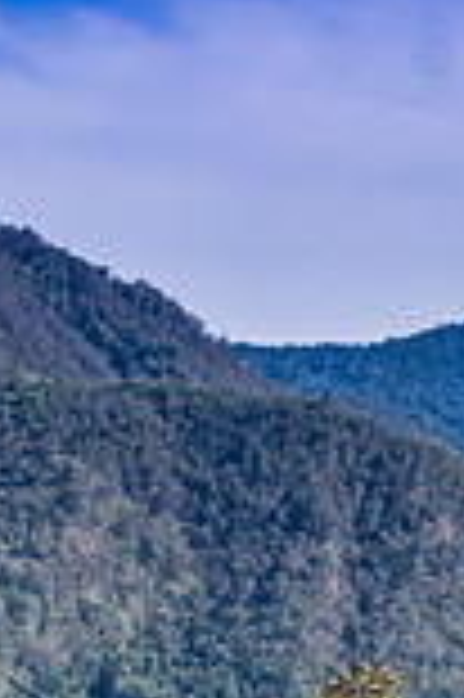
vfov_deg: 5.5
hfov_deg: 3.7
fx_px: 7266
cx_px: 365
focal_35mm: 375
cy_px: 923
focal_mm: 86
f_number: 5
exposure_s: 1/2500
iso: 250
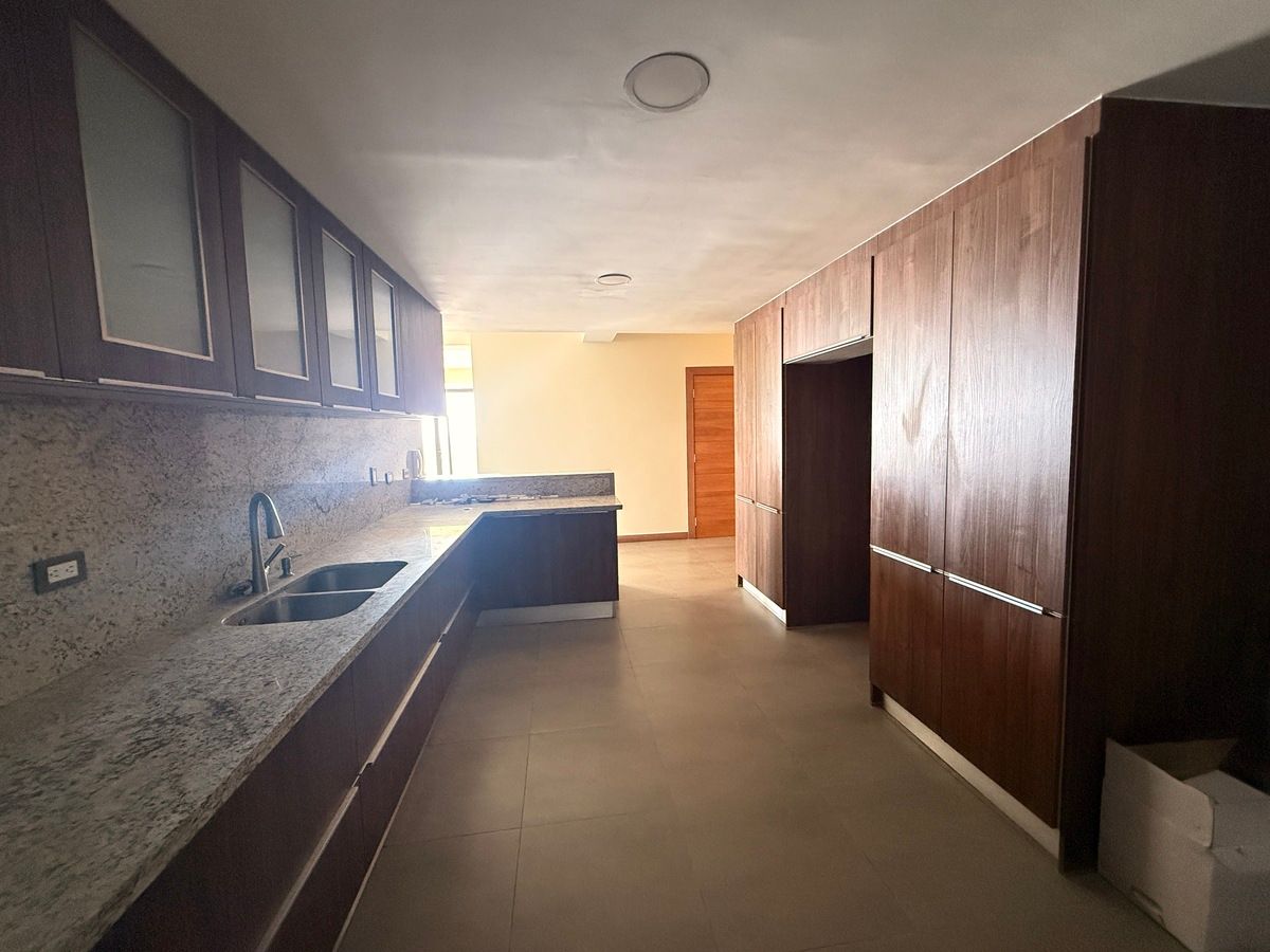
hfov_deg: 102.1
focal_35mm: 14
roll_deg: +1.0
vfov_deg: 85.7
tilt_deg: -5.4
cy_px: 476
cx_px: 635
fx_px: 514
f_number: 2.2
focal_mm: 2.22
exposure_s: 1/60
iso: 800
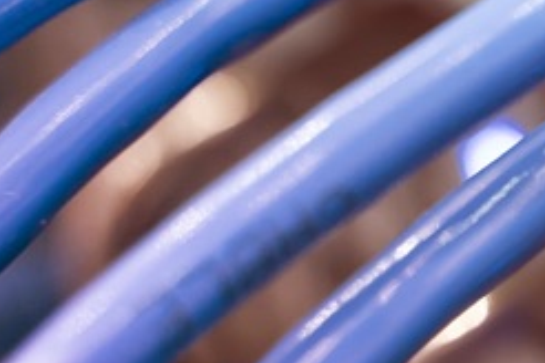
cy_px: 33
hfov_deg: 8.9
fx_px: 3391
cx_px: 868
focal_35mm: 224
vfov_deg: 6.1
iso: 1000
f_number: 3.5
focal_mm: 46
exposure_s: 1/100
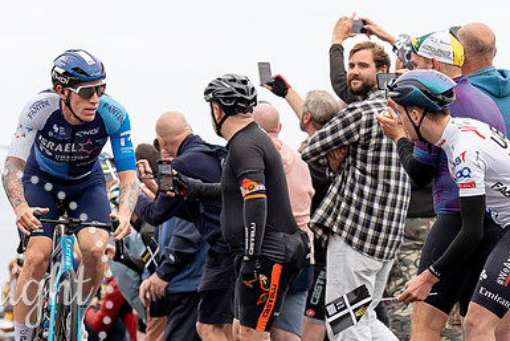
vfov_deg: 4.5
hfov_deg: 6.8
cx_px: 45
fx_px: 4308
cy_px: 151
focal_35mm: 304
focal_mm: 131
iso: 320
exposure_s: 1/1000
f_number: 3.5
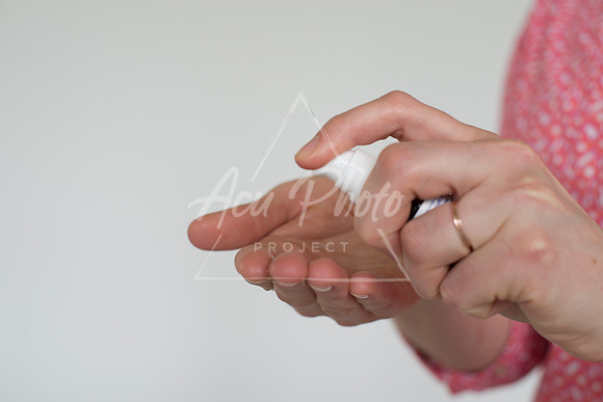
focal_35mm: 50
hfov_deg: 39.6
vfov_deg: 27.0
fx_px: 838
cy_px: 201
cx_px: 302
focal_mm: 50
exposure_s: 1/200
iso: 640
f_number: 5
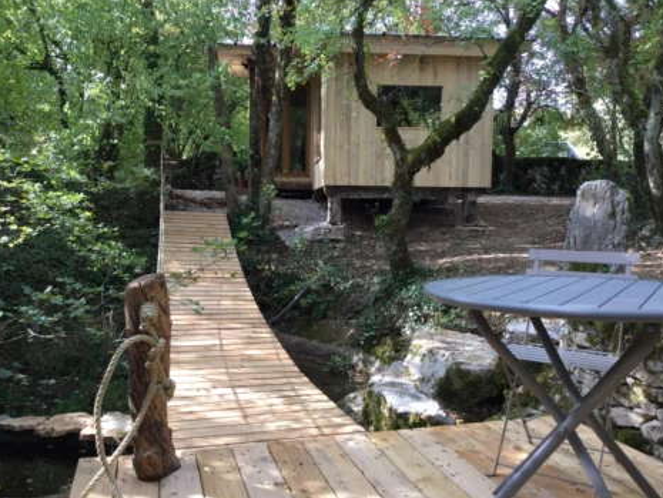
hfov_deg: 56.8
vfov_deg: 44.2
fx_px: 613
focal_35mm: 32
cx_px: 329
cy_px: 254
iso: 40
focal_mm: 3.3
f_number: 2.4
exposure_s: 1/100
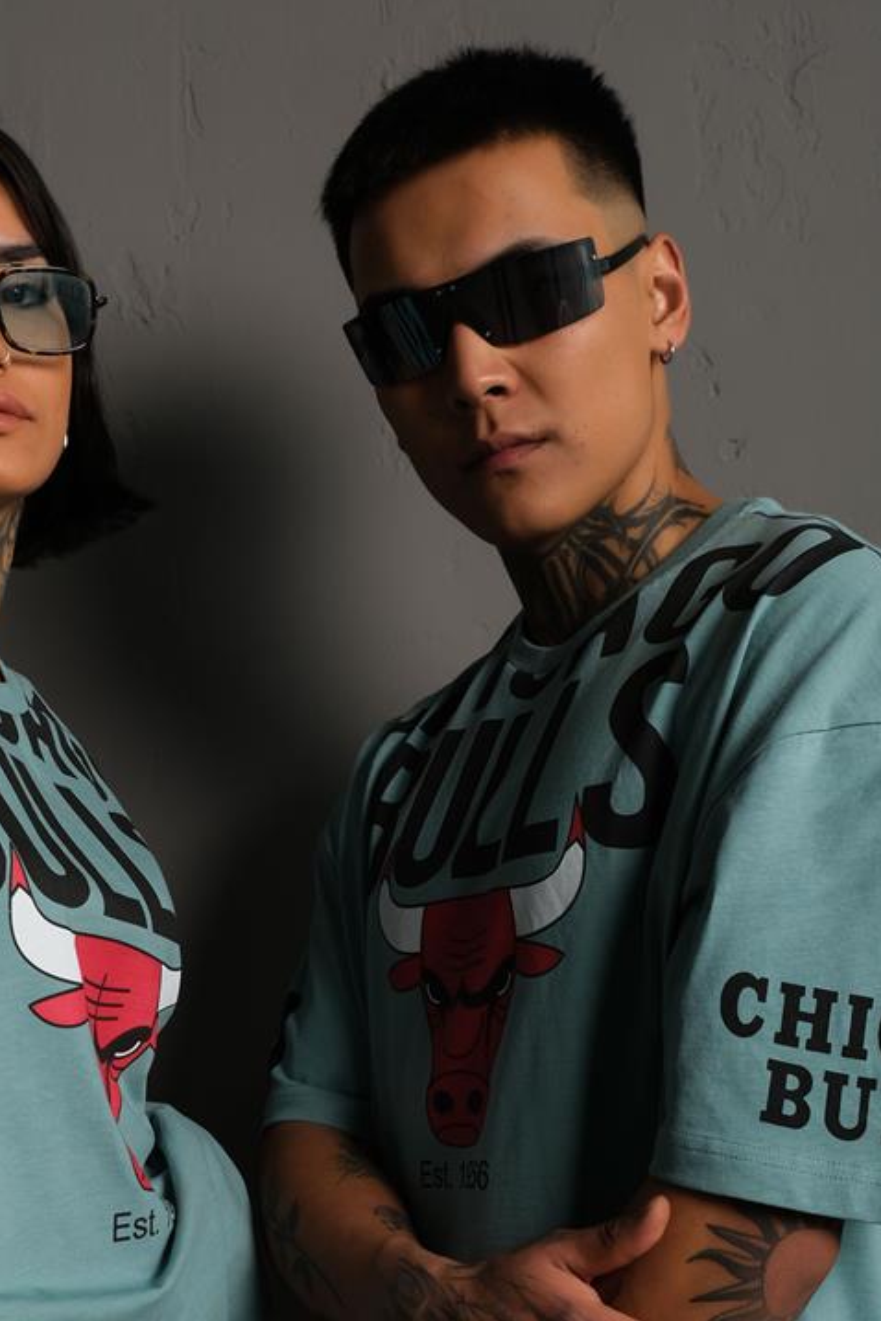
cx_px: 243
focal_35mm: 52
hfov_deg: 25.7
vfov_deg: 37.5
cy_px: 943
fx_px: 1909
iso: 160
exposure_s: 1/160
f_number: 5
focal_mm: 18
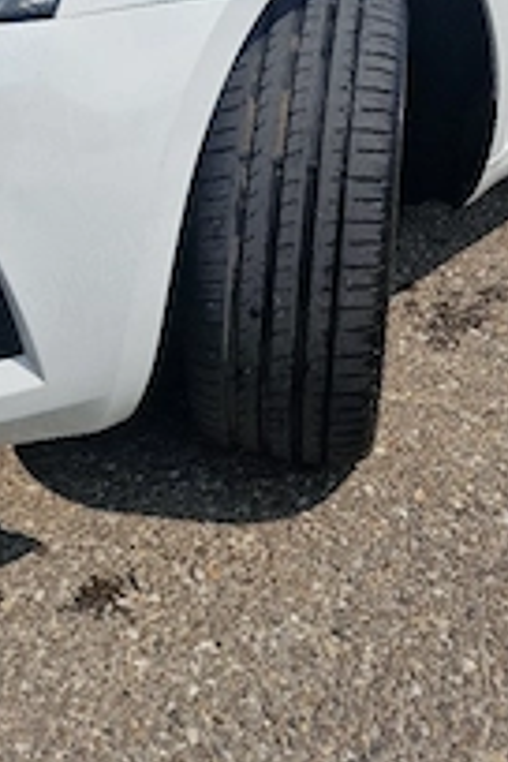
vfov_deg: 38.1
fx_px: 995
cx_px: 161
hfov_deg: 28.4
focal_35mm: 47
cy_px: 34
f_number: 1.8
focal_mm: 6.4
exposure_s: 1/3333
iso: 50
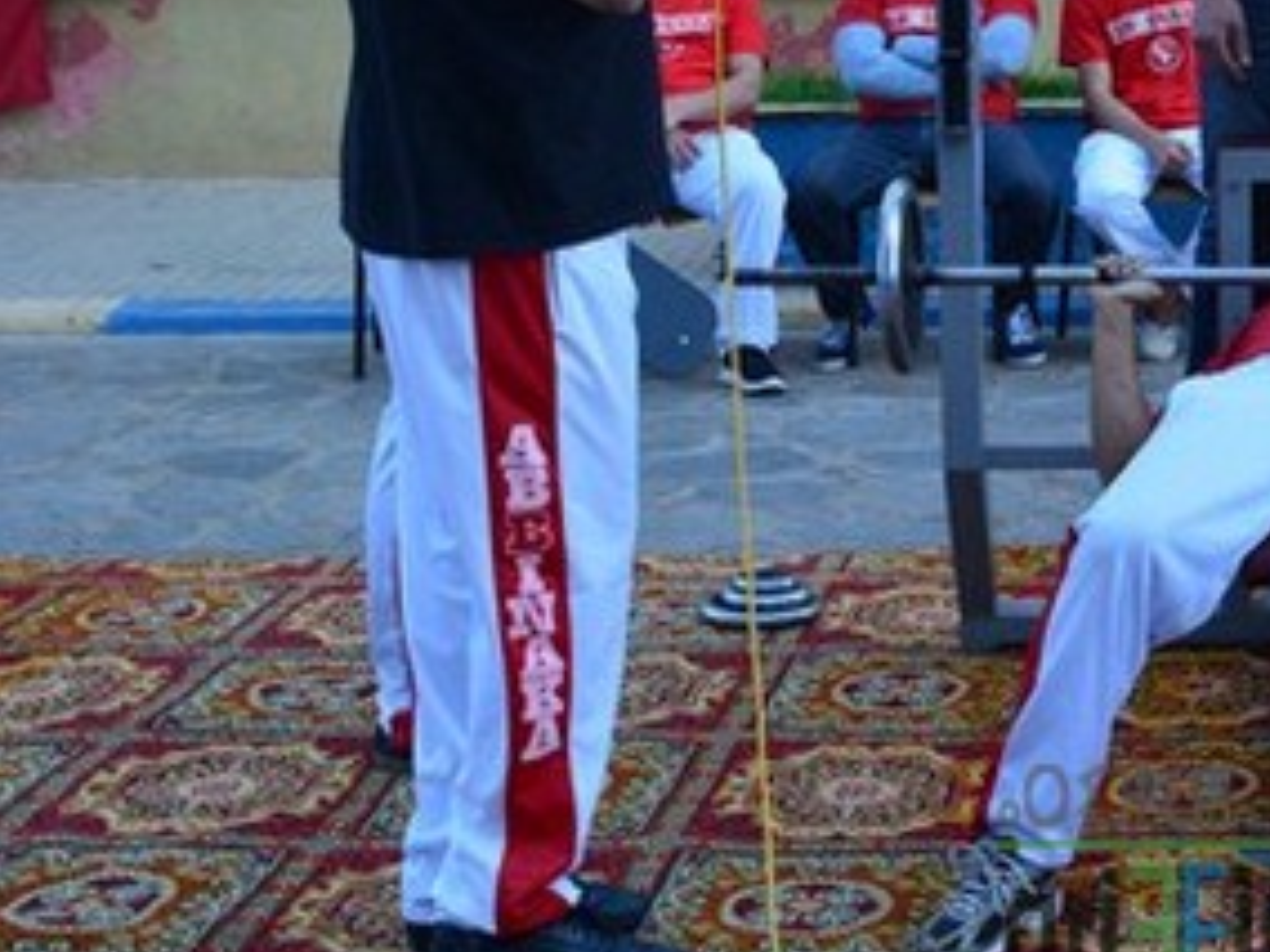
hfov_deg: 23.9
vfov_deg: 18.7
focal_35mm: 78
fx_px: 2862
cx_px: 1279
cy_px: 159
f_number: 10
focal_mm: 24
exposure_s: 1/60
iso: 280
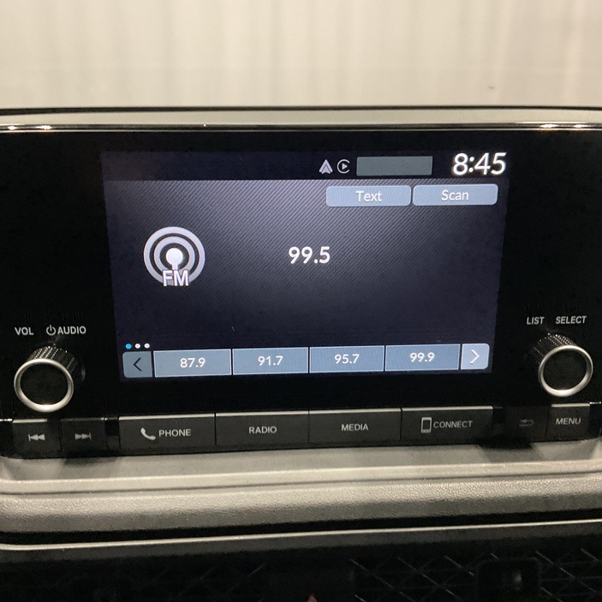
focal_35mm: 35
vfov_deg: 47.2
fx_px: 689
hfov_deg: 47.2
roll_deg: -2.5
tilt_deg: -20.1
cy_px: 297
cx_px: 296
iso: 250
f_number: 1.8
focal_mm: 3
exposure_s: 1/60
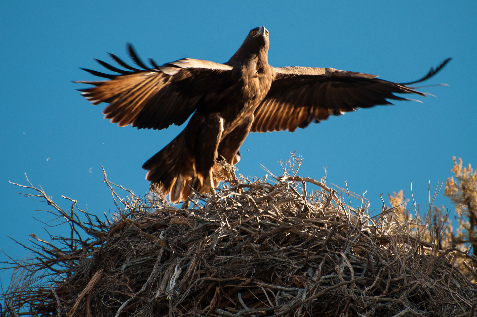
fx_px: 5955
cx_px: 238
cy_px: 158
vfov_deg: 3.0
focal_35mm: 450
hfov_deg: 4.6
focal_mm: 300
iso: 200
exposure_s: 1/500
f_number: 5.6
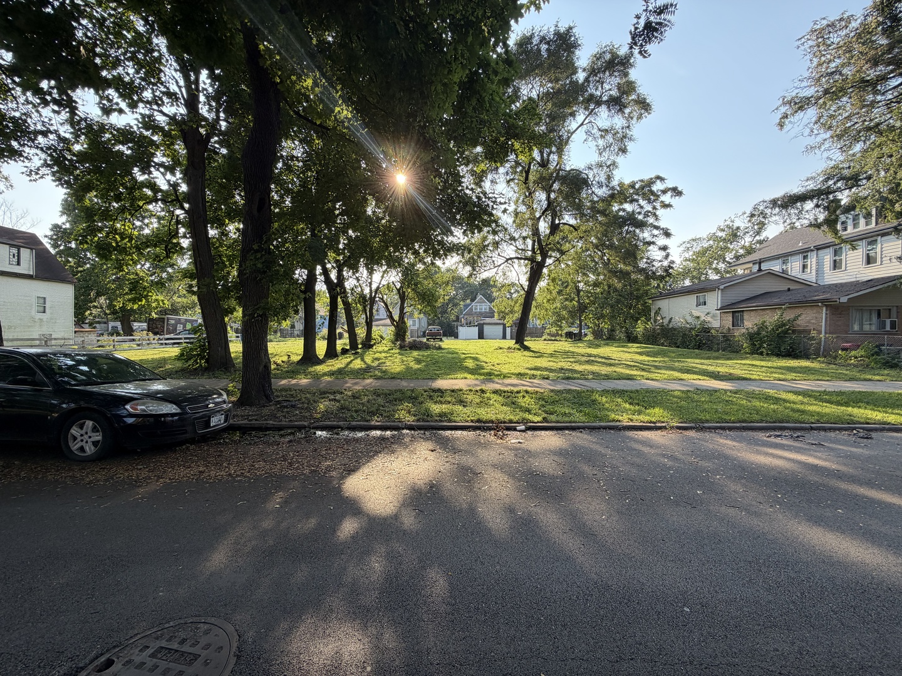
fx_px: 365
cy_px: 338
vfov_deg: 85.7
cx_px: 451
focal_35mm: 14
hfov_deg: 102.1
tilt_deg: -1.0
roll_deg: +0.9
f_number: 2.2
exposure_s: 1/220
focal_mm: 2.22
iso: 40
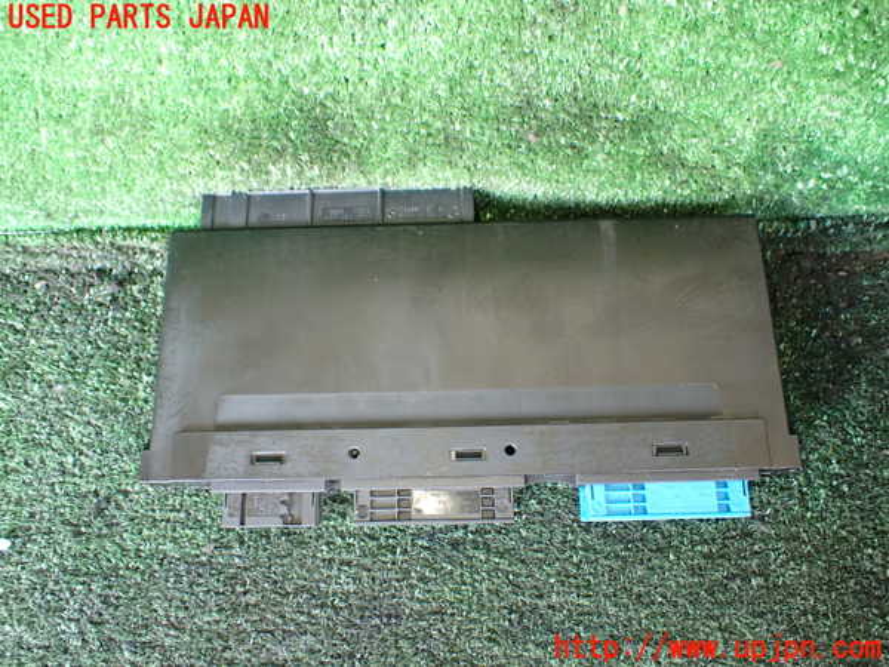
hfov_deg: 60.0
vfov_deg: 46.8
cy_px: 334
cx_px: 444
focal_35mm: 30
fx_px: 770
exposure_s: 1/80
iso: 800
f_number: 2.3
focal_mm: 5.4
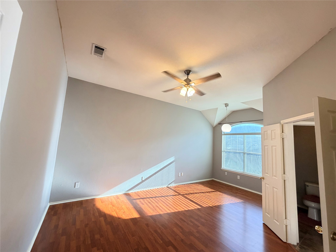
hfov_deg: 102.1
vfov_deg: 85.7
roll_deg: -3.9
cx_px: 168
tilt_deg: +6.4
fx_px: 136
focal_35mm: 14
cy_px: 126
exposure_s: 1/60
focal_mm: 2.22
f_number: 2.2
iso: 250
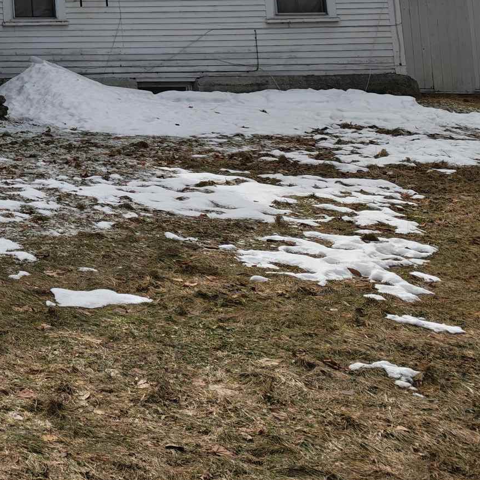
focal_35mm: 75
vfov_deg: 21.5
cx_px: -365
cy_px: -87
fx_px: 1177
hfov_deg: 18.4
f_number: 1.8
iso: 100
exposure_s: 1/799
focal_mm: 5.41
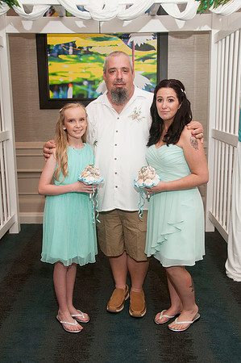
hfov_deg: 36.8
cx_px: 120
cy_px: 182
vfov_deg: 53.2
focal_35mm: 36
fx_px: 362
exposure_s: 1/60
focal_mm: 24
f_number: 5.6
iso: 400
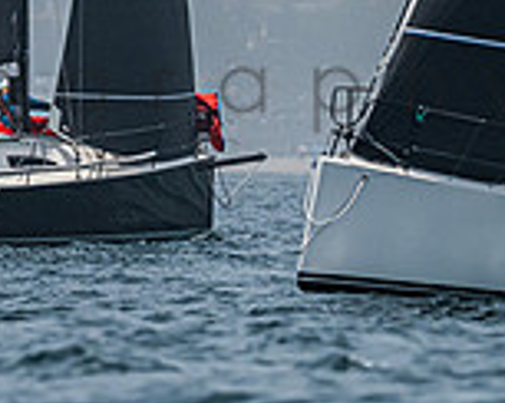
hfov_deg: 1.7
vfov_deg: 1.4
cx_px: 345
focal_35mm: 1118
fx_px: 16688
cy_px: 61
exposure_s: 1/5000
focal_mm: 230
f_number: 6.3
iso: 400
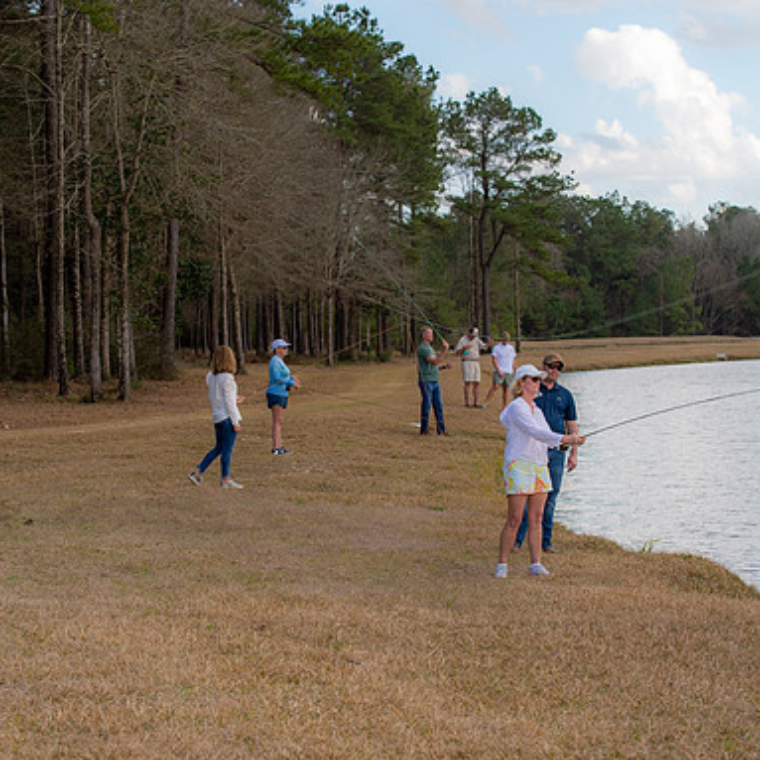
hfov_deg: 19.3
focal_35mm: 90
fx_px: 2236
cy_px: 379
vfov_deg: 19.3
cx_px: 361
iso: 100
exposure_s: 1/250
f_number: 5
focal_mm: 70
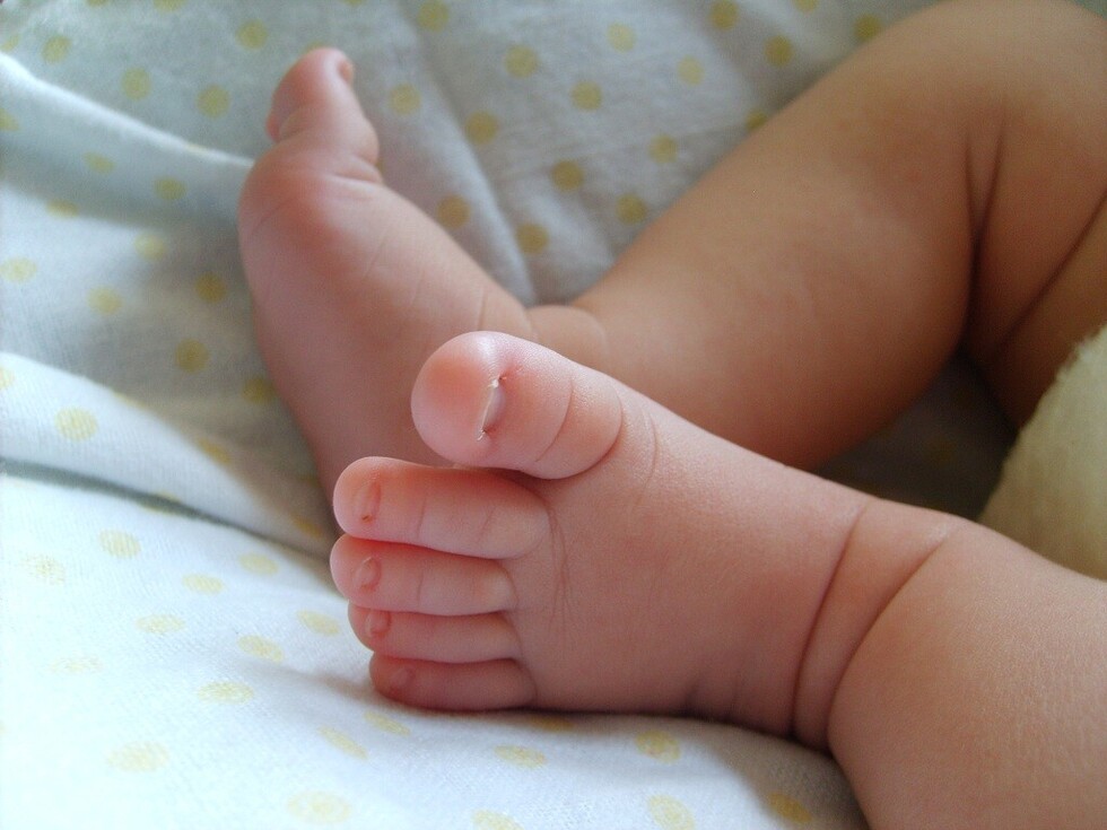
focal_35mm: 35
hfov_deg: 52.6
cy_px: 415
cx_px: 554
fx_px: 1119
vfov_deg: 40.7
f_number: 2.8
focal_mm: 5.8
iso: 50
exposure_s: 1/30
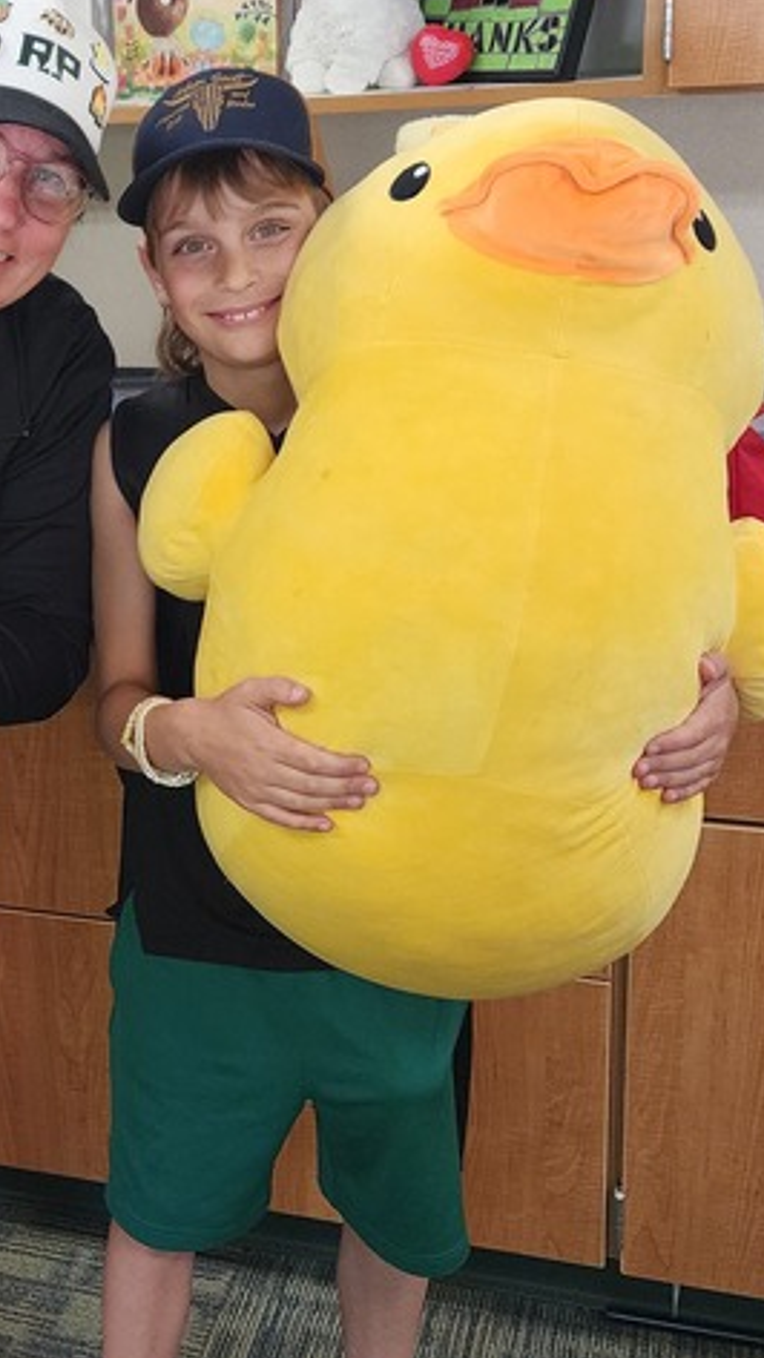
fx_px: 1909
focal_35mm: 53
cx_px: -9
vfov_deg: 39.0
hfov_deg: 21.8
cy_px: 540
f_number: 1.8
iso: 250
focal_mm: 6.4
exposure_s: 1/120
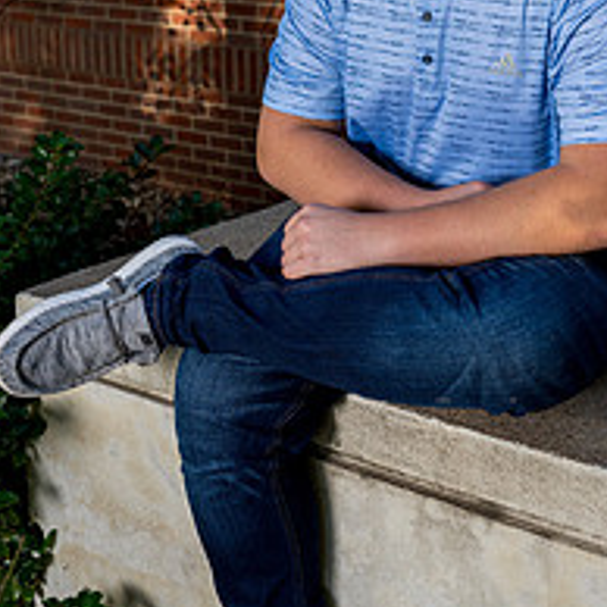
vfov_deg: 28.9
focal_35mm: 59
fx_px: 1170
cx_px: 354
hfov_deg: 29.0
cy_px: 207
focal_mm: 30
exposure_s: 1/160
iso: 100
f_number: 3.5
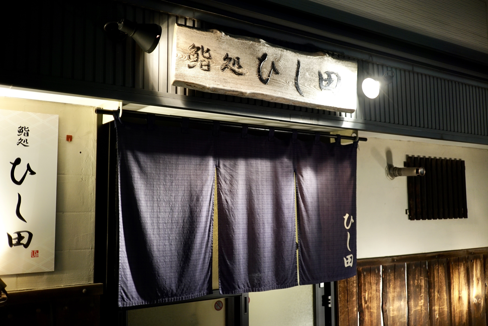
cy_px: 163
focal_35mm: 35
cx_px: 244
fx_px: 475
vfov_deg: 37.9
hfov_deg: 54.4
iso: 800
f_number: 2
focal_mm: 35
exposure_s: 1/100
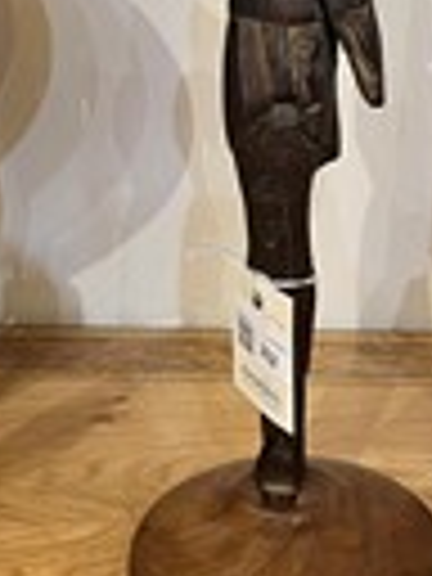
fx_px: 1348
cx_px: 315
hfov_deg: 18.1
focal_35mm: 81
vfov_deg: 23.8
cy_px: 135
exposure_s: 1/50
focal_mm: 5.1
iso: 125
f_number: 1.6
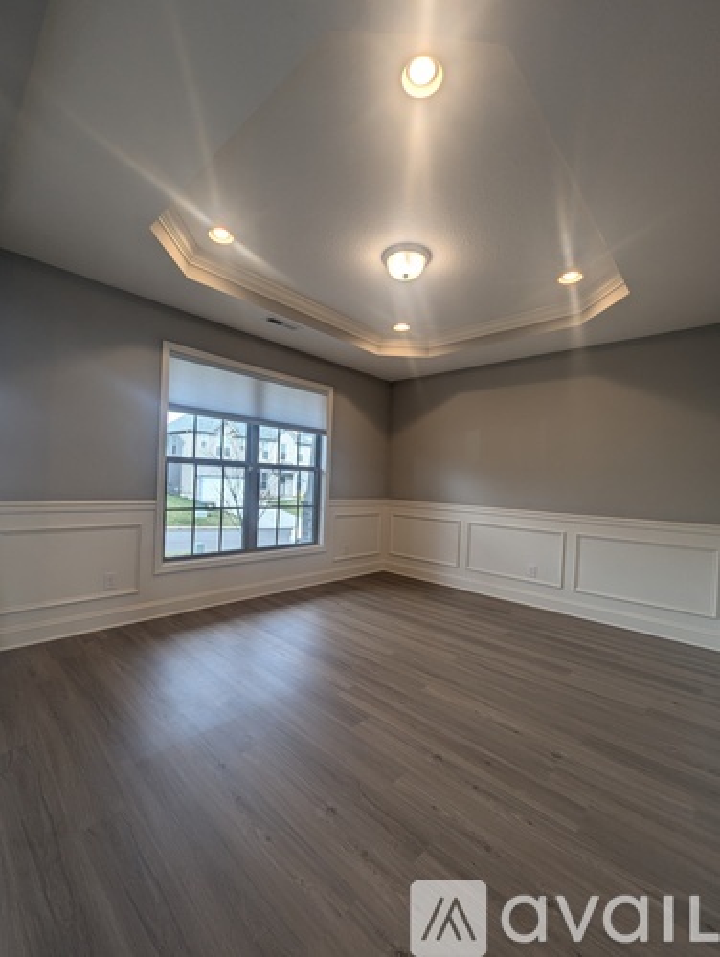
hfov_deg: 90.0
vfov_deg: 106.1
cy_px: 478
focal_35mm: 13
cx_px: 360
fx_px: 360
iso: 56
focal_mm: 1.95
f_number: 2.2
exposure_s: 1/164
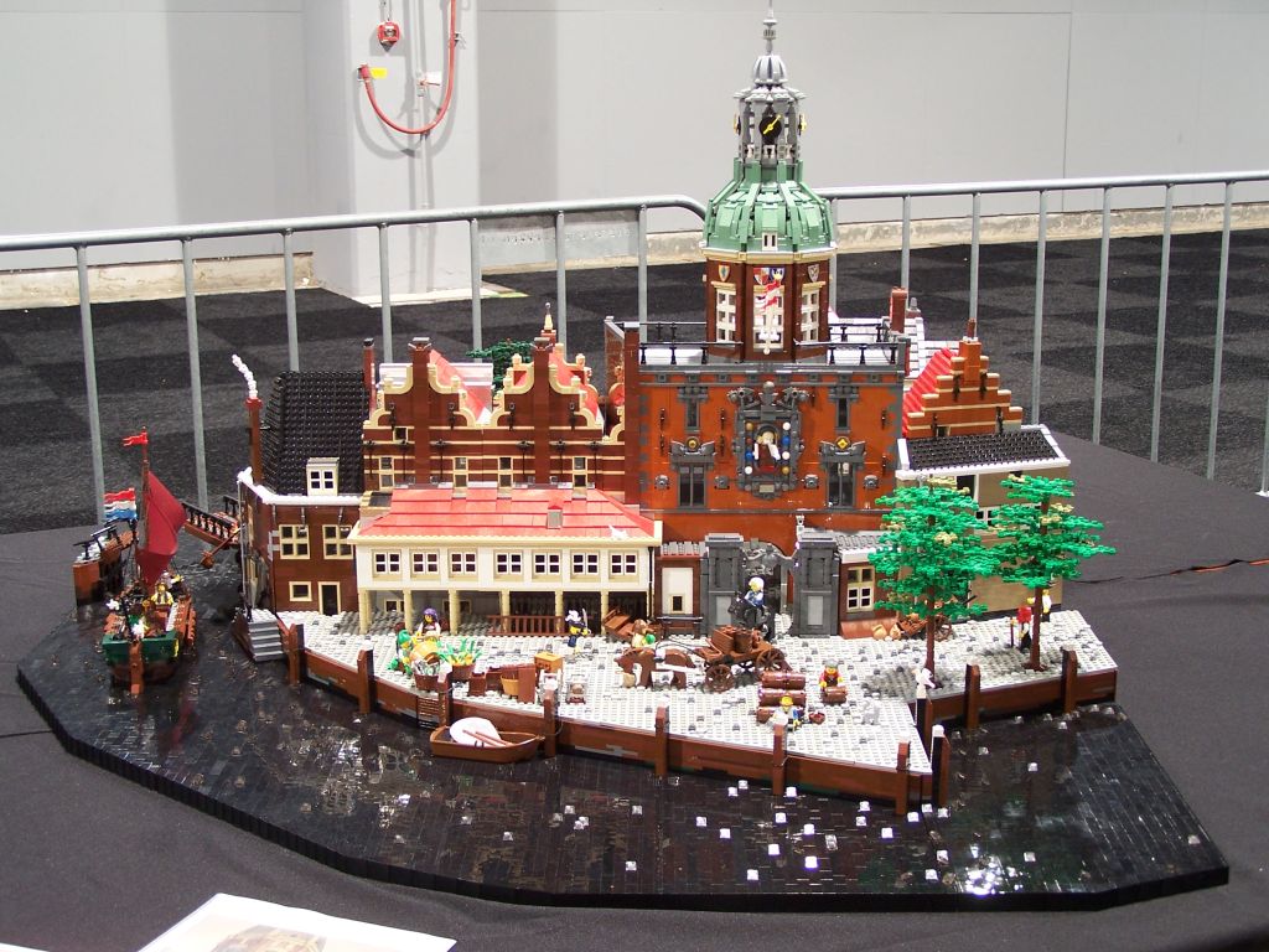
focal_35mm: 51
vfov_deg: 28.6
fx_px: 1870
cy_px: 476
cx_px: 634
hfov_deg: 37.5
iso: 80
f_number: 3
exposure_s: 1/3
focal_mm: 8.5
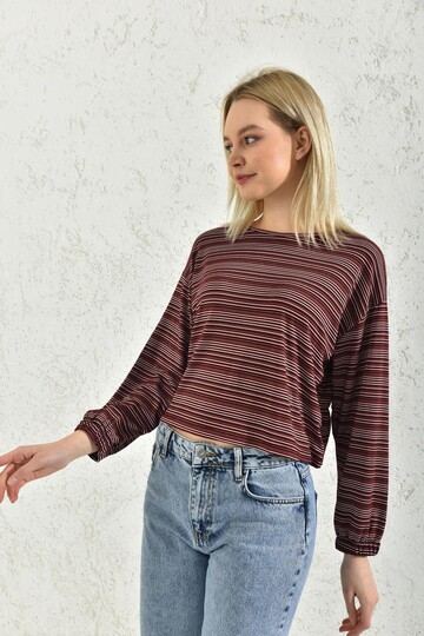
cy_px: 318
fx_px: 671
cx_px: 212
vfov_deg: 50.7
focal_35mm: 38
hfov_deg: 35.1
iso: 100
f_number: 7.1
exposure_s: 1/160
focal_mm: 38
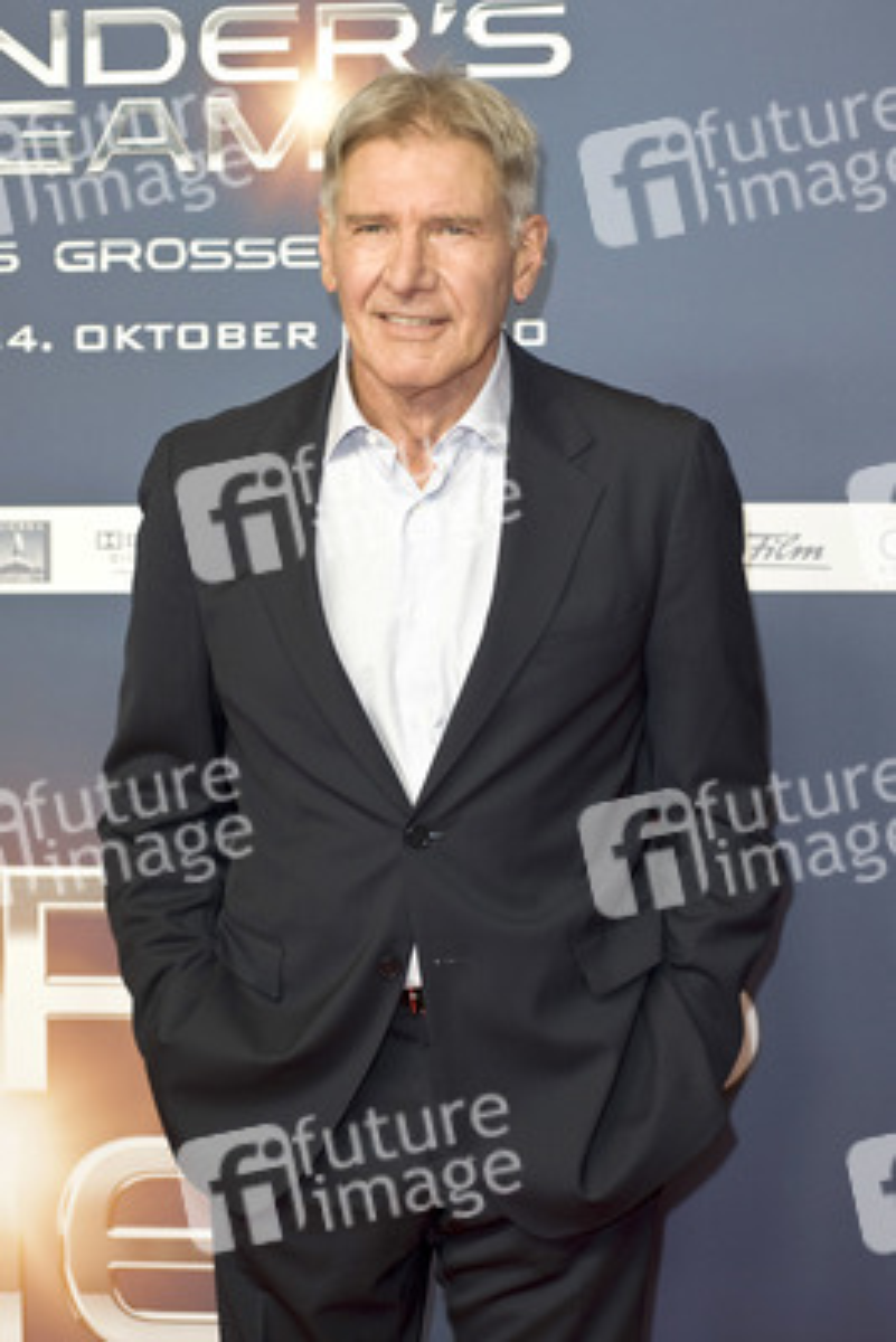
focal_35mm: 80
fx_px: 2984
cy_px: 671
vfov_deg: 25.4
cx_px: 448
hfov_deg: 17.1
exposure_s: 1/200
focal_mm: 80
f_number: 5
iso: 1000
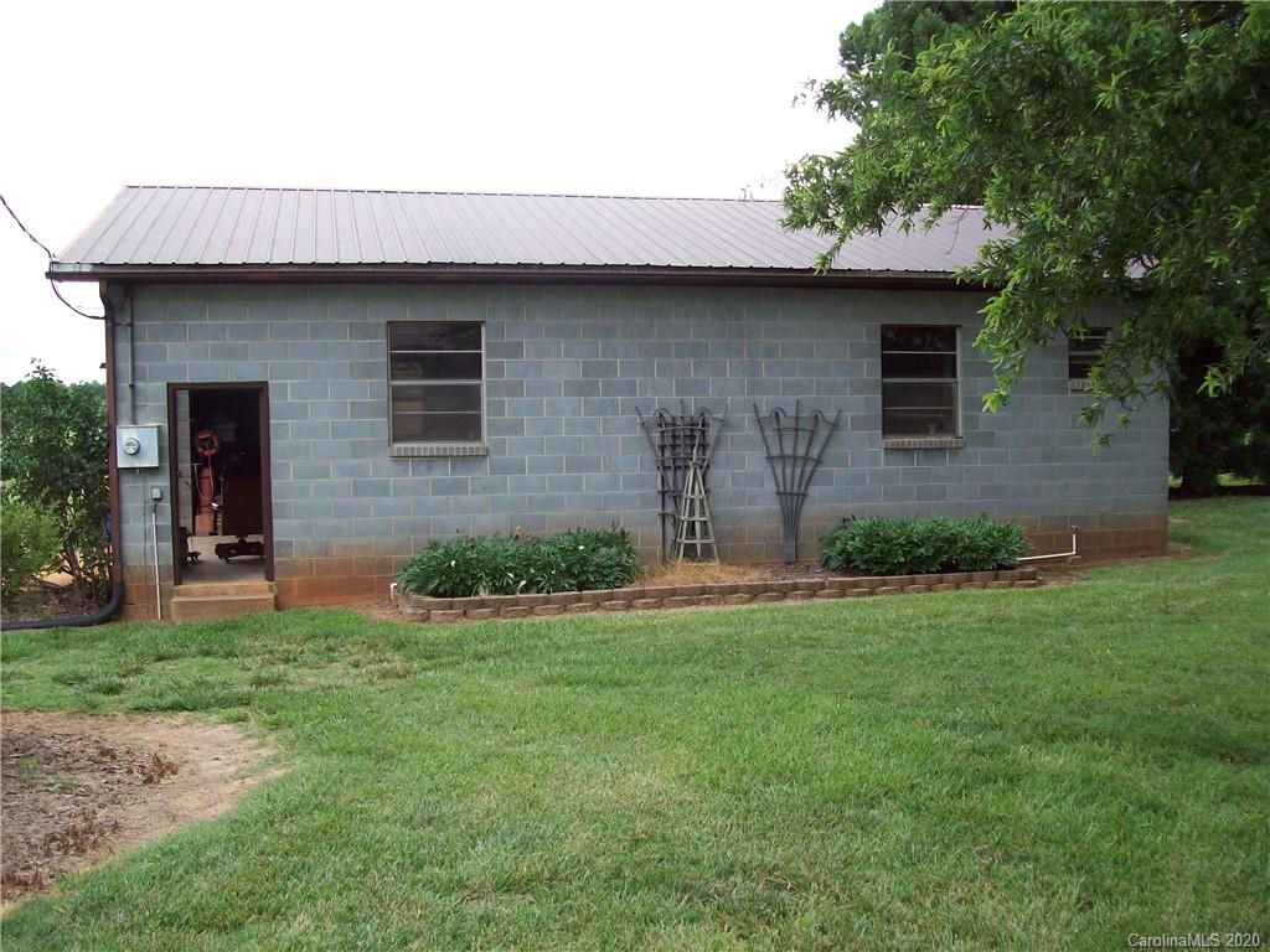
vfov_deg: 39.7
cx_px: 635
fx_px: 1321
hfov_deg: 51.4
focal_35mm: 36
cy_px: 476
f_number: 2.7
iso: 80
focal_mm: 6
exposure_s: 1/277
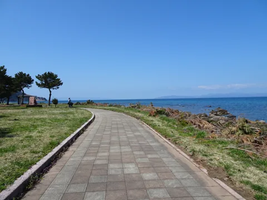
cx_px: 134
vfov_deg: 56.8
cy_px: 100
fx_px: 185
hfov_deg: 71.6
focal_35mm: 24
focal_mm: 4.1
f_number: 3.5
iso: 80
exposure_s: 1/1250
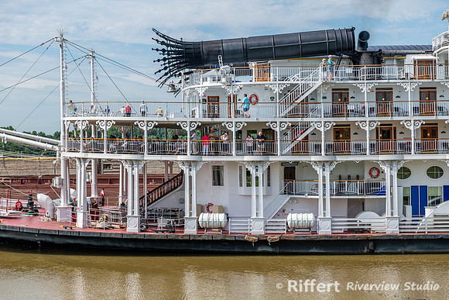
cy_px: 150
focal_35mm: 70
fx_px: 873
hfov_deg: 28.8
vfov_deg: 19.5
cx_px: 224
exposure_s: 1/160
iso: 64
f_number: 8
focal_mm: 70
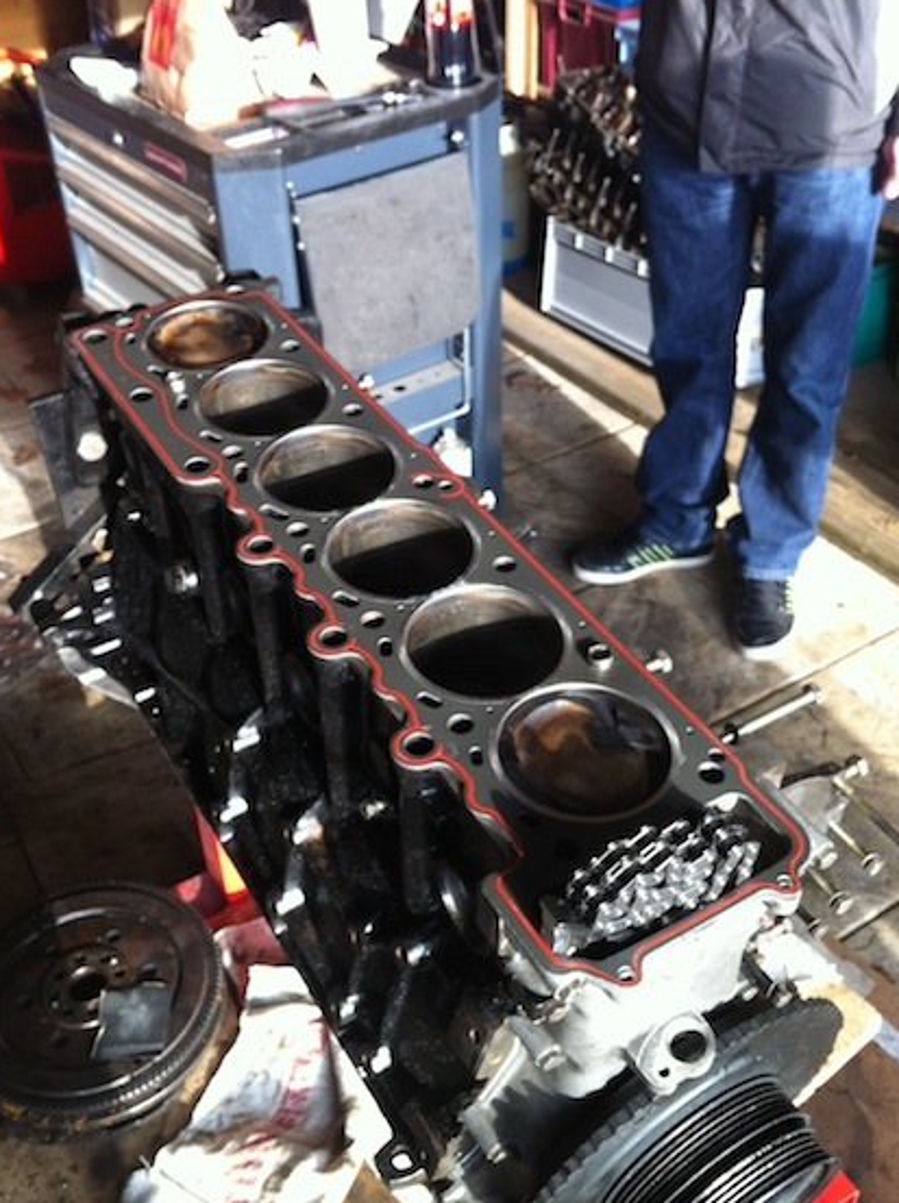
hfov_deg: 37.6
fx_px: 1319
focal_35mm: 38
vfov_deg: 49.0
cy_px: 642
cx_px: 429
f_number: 2.8
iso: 100
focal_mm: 3.85
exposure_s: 1/60
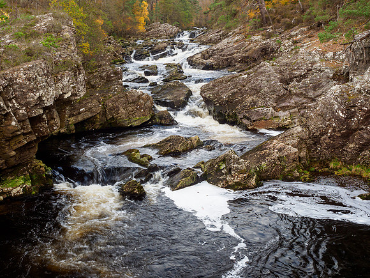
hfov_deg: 41.2
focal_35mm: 46
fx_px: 492
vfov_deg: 31.5
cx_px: 185
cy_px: 139
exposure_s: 1/15
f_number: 7.1
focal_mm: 23
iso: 200
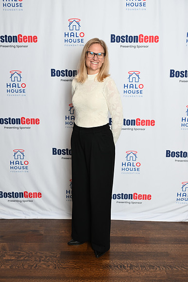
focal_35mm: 45
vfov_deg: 43.6
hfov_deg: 29.9
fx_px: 352
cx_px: 94
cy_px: 141
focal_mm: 45
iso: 200
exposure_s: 1/60
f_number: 3.5
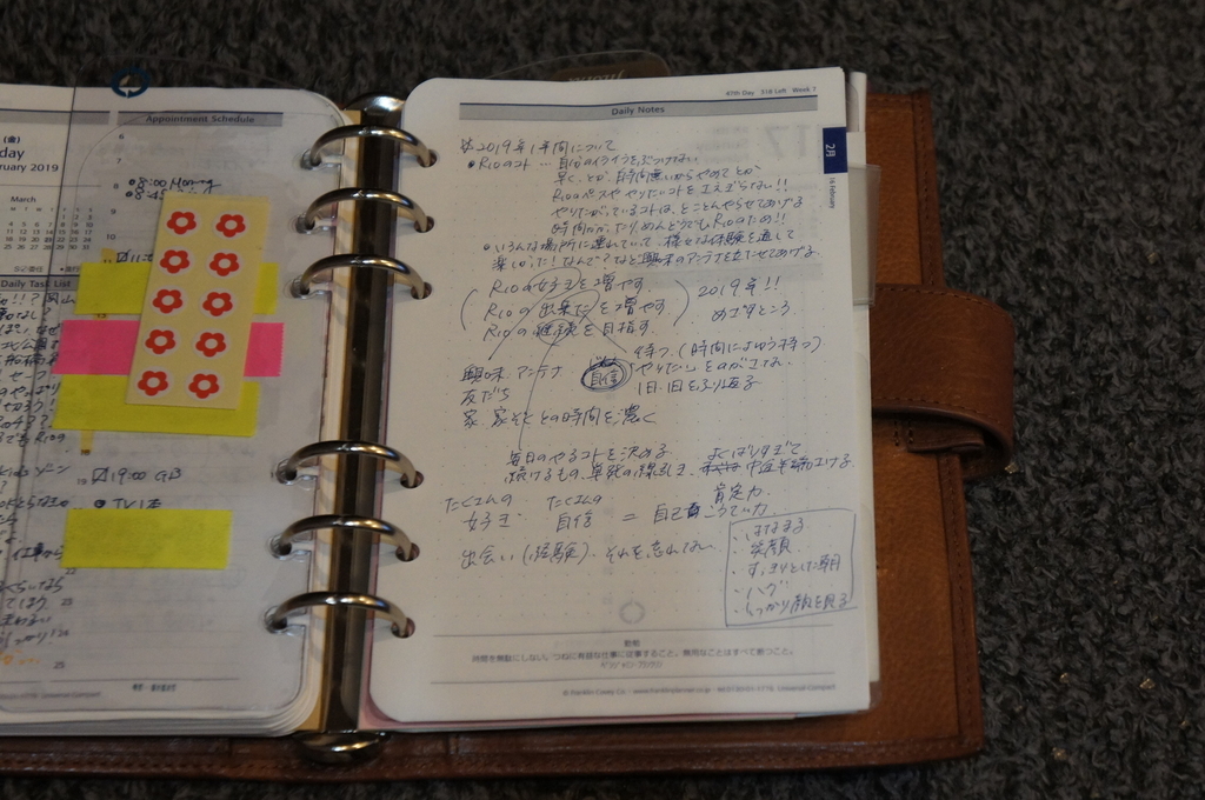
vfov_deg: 16.8
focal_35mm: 81
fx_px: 2708
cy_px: 400
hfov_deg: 25.1
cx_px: 602
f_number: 5.6
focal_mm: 54
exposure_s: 1/50
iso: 1600
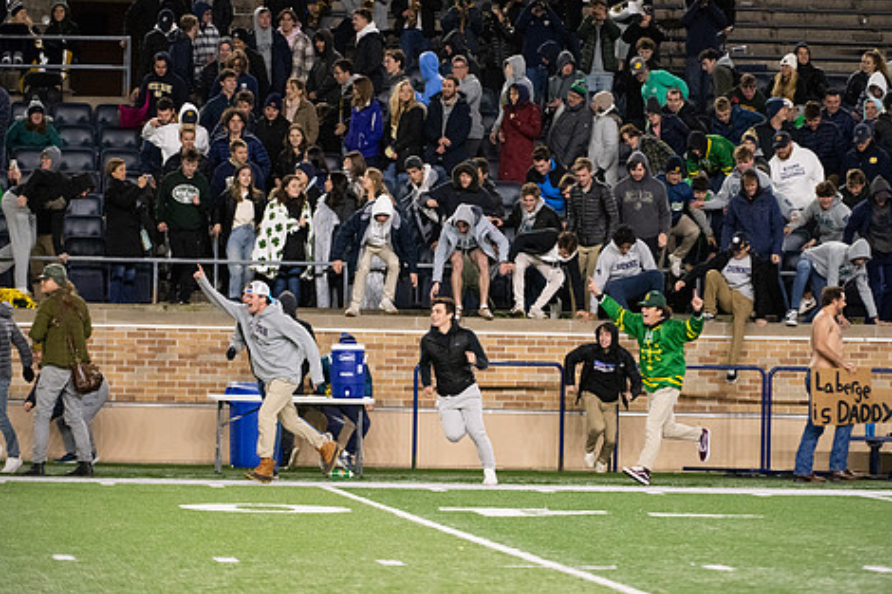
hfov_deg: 8.3
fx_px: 6118
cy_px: 236
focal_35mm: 247
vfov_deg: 5.6
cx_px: 480
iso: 6400
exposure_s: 1/500
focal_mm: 200
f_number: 4
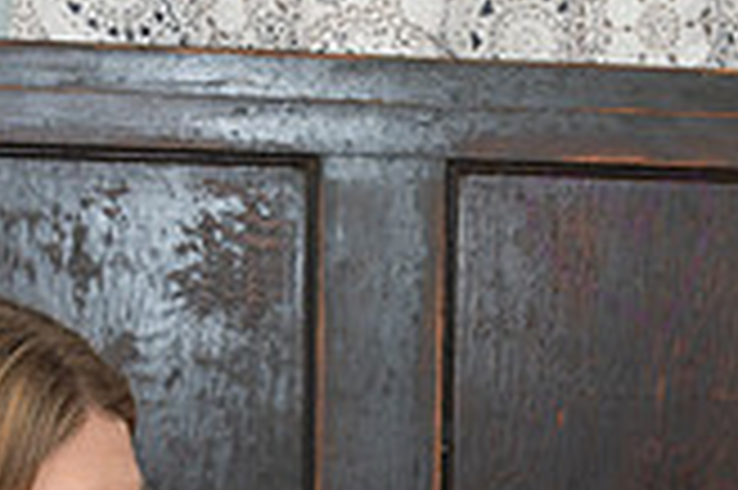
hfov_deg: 12.9
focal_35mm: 159
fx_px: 3256
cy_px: 781
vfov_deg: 8.4
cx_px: 612
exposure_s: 1/320
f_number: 4
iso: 800
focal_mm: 43
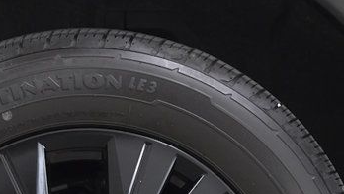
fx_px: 1350
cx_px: 83
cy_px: 321
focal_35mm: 148
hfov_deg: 14.5
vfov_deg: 8.0
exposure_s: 1/250
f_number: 4
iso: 1250
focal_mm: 32
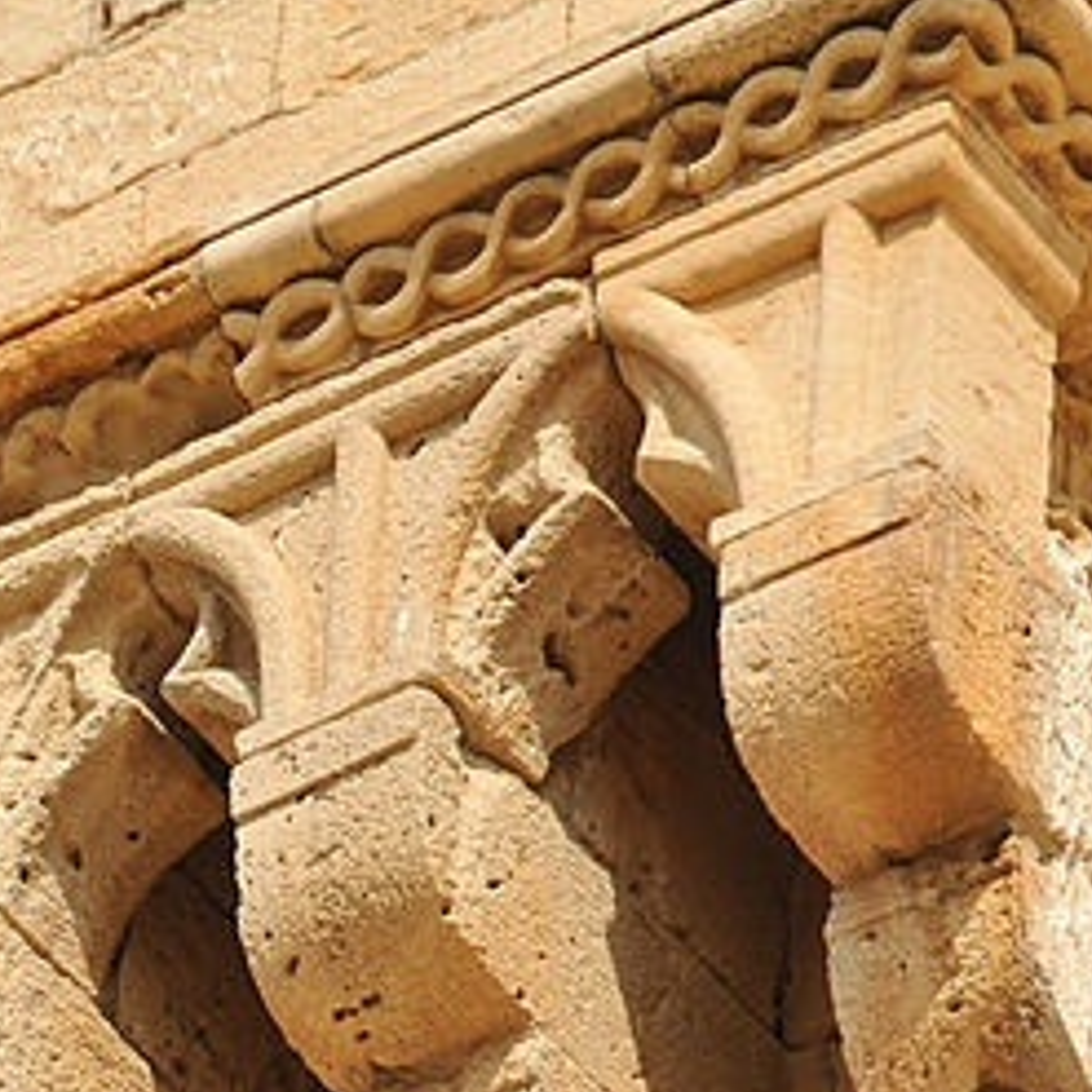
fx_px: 21557
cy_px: 1138
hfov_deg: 2.9
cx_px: -407
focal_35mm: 604
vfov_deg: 2.9
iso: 200
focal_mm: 130
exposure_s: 1/1000
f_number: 6.3
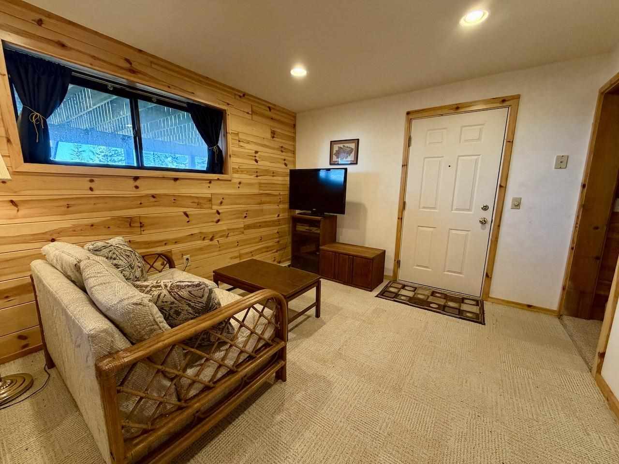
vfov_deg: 85.7
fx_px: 250
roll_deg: -0.3
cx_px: 310
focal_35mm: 14
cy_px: 232
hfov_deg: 102.1
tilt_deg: -10.8
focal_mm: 2.22
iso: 320
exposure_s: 1/60
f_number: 2.2
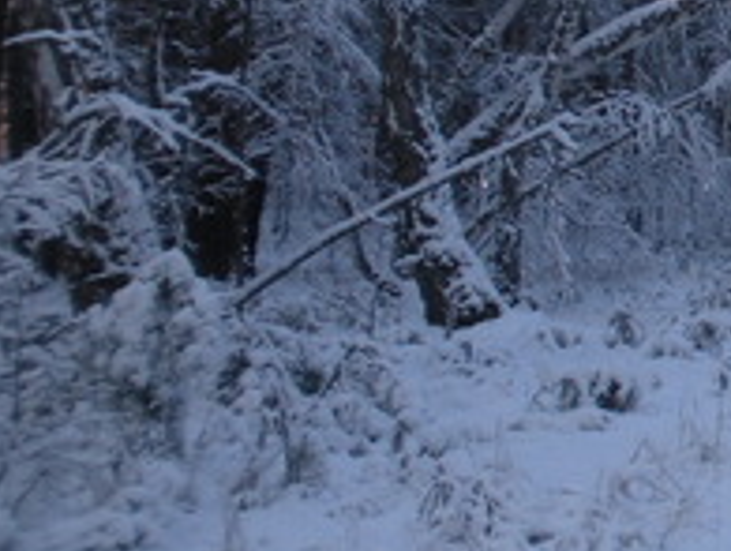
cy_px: -77
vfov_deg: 11.3
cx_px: 1275
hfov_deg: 13.8
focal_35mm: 129
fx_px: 2729
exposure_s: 1/100
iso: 64
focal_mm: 6.3
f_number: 3.5
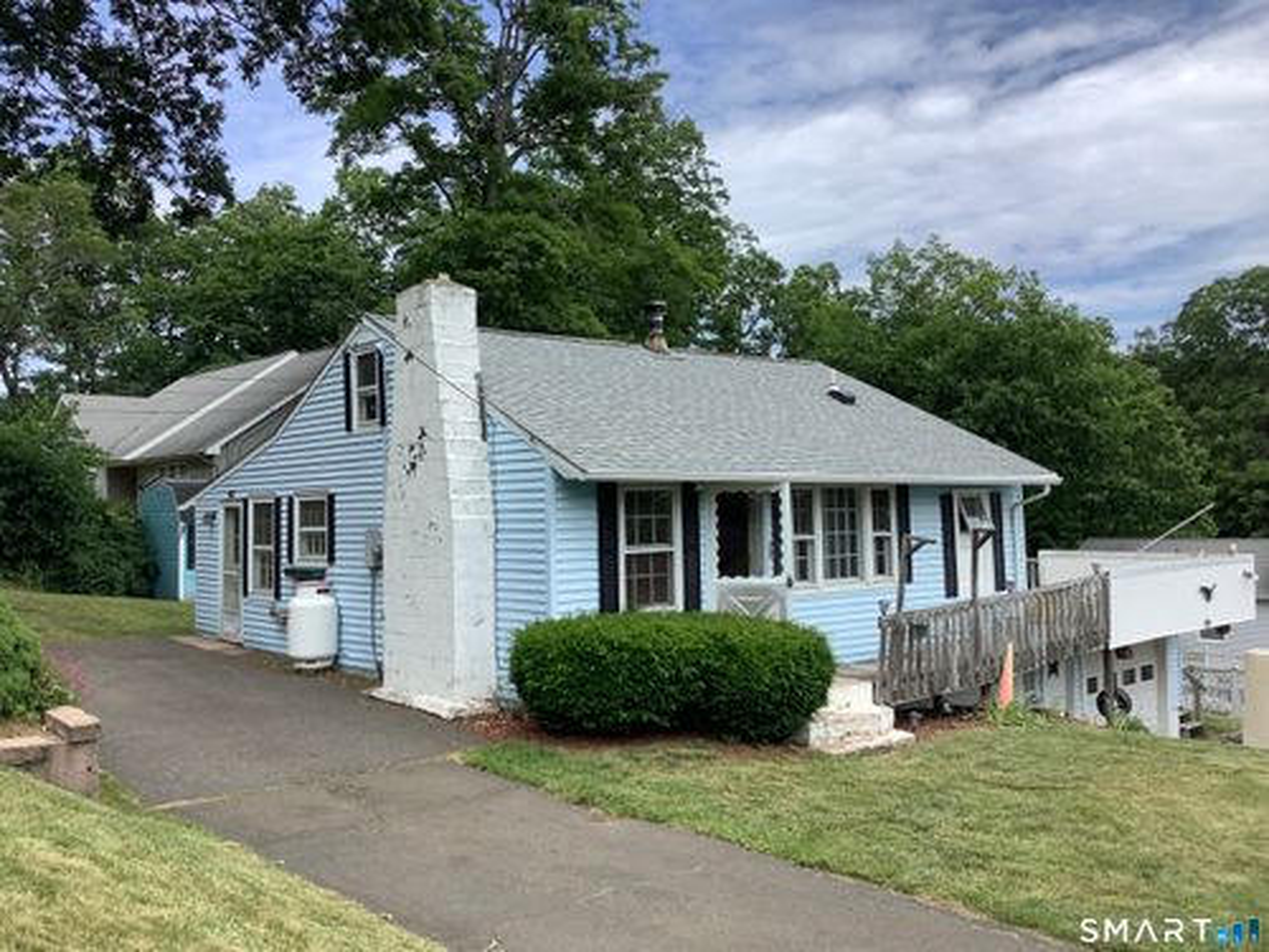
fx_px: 1136
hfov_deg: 58.4
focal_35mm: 31
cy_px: 476
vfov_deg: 45.4
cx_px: 634
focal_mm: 3.3
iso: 25
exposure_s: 1/1087
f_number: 2.4
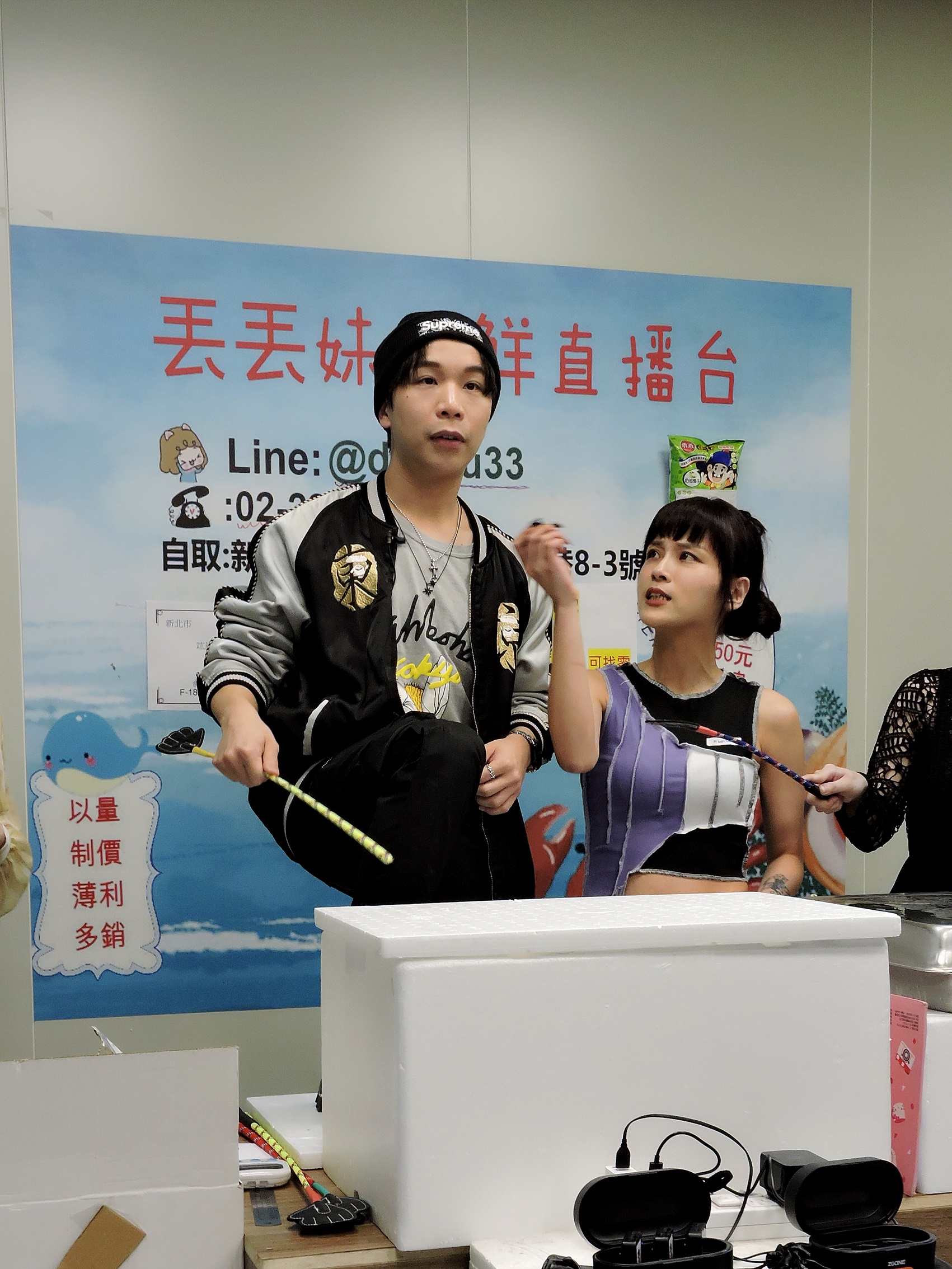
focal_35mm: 33
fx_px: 1210
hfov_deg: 42.9
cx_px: 476
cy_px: 634
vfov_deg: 55.4
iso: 200
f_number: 3.6
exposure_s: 1/30
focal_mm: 5.9
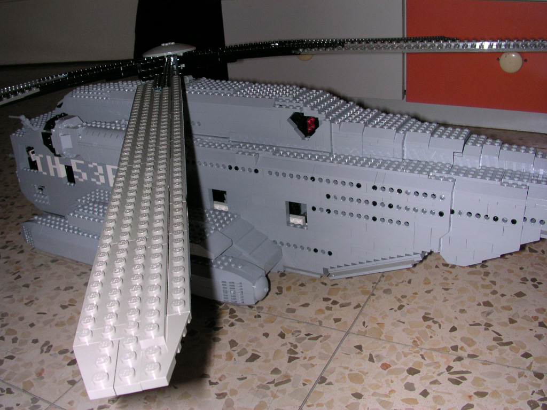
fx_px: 585
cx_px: 274
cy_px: 205
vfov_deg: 38.7
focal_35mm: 37
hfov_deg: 50.1
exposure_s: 1/60
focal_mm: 5.6
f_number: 4.5
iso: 100
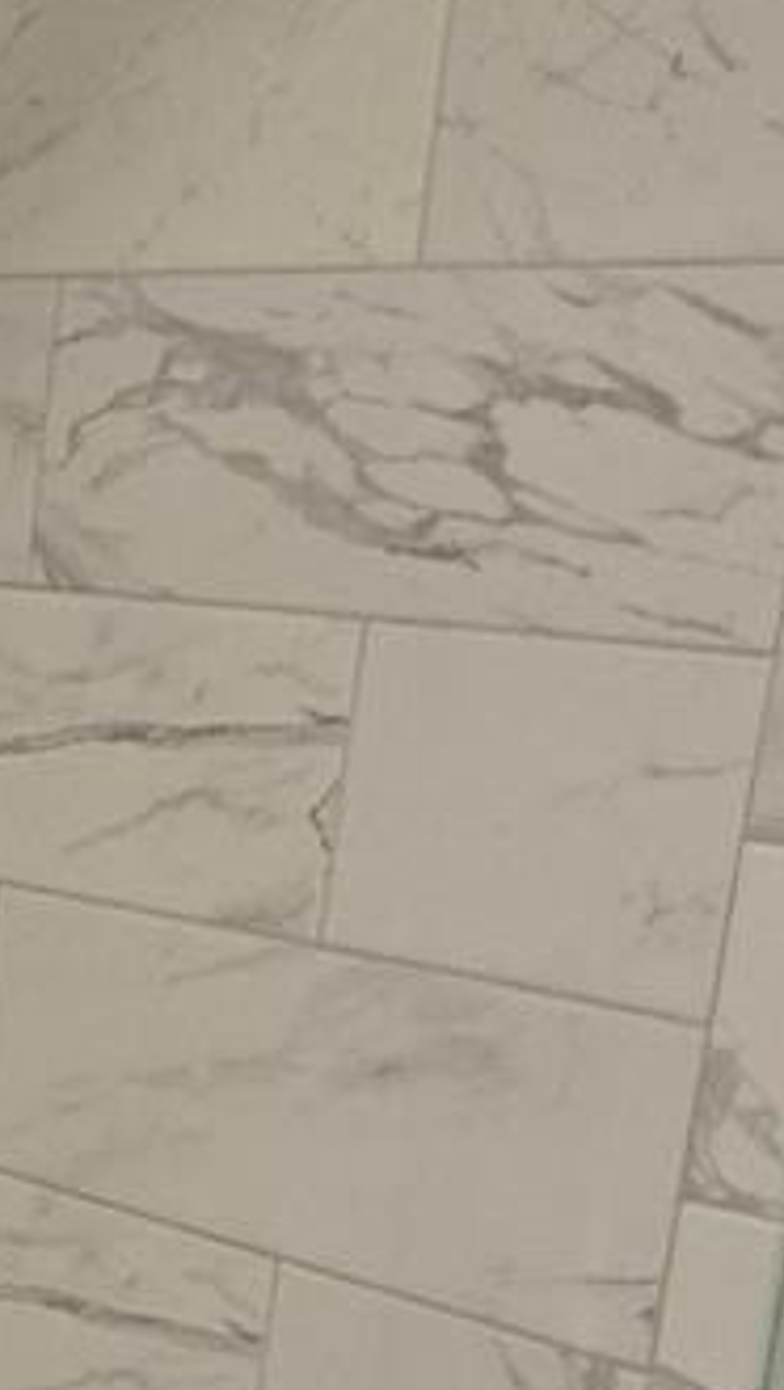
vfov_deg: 22.4
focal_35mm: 91
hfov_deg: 11.7
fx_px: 3358
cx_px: -856
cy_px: 1419
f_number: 1.8
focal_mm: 5.4
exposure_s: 1/60
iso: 64
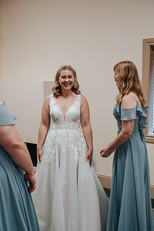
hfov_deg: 30.5
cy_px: 126
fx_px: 282
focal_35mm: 44
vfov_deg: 44.4
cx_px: 68
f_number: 2.8
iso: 320
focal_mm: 35
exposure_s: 1/125
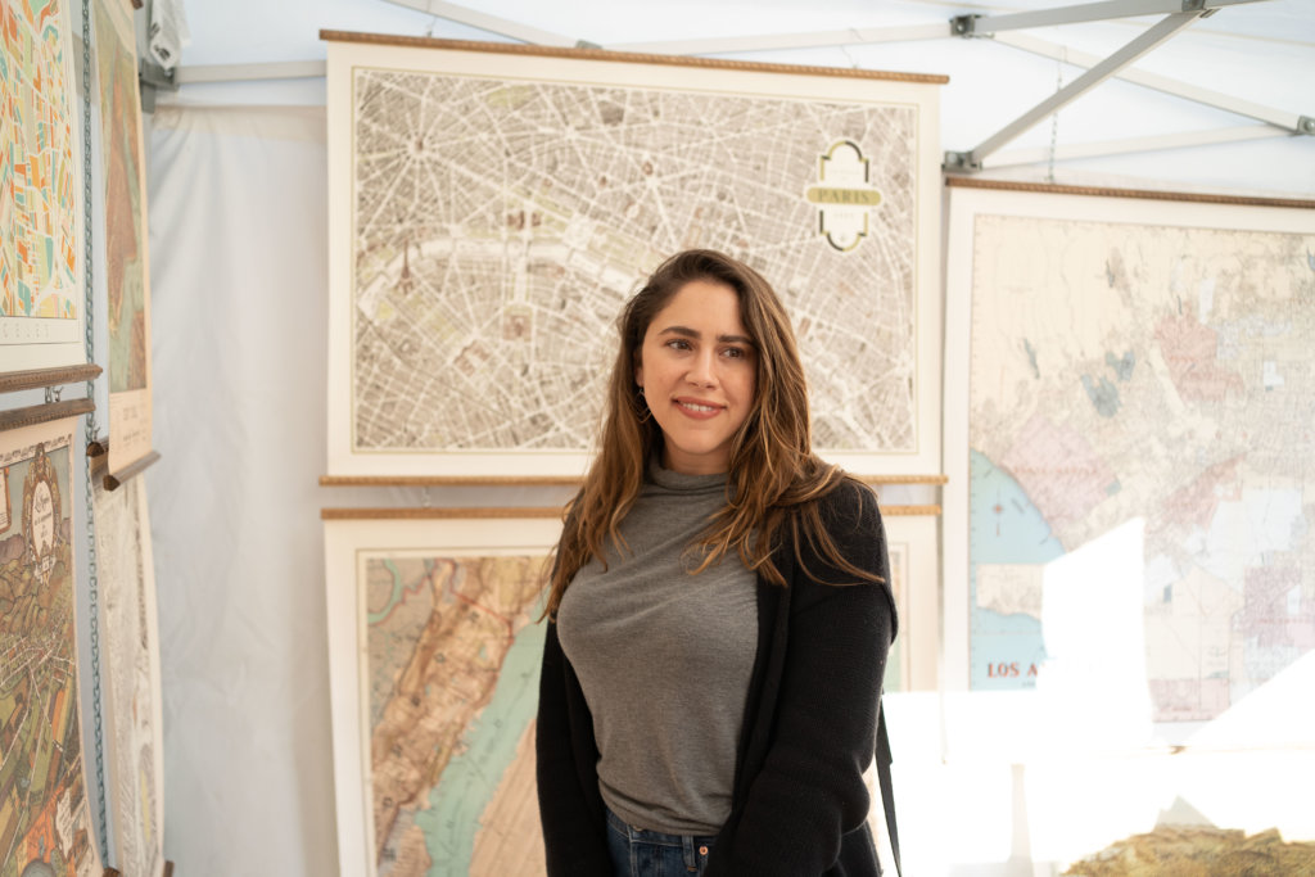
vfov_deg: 37.9
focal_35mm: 35
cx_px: 658
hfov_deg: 54.4
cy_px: 438
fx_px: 1279
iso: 640
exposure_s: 1/1250
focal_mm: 35
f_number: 2.5
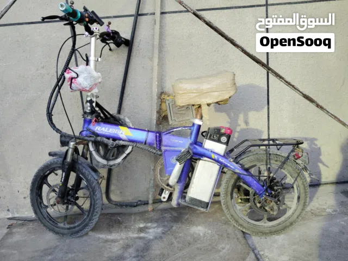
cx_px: 174
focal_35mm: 29
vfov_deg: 48.2
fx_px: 292
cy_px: 130
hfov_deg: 61.7
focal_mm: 4.25
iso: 82
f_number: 1.8
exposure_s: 1/100
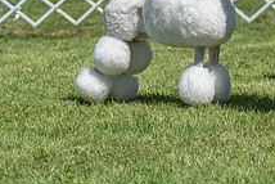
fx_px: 2178
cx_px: 179
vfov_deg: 4.8
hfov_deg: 7.2
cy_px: -16
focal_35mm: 285
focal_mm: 105
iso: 100
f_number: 4
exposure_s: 1/1000
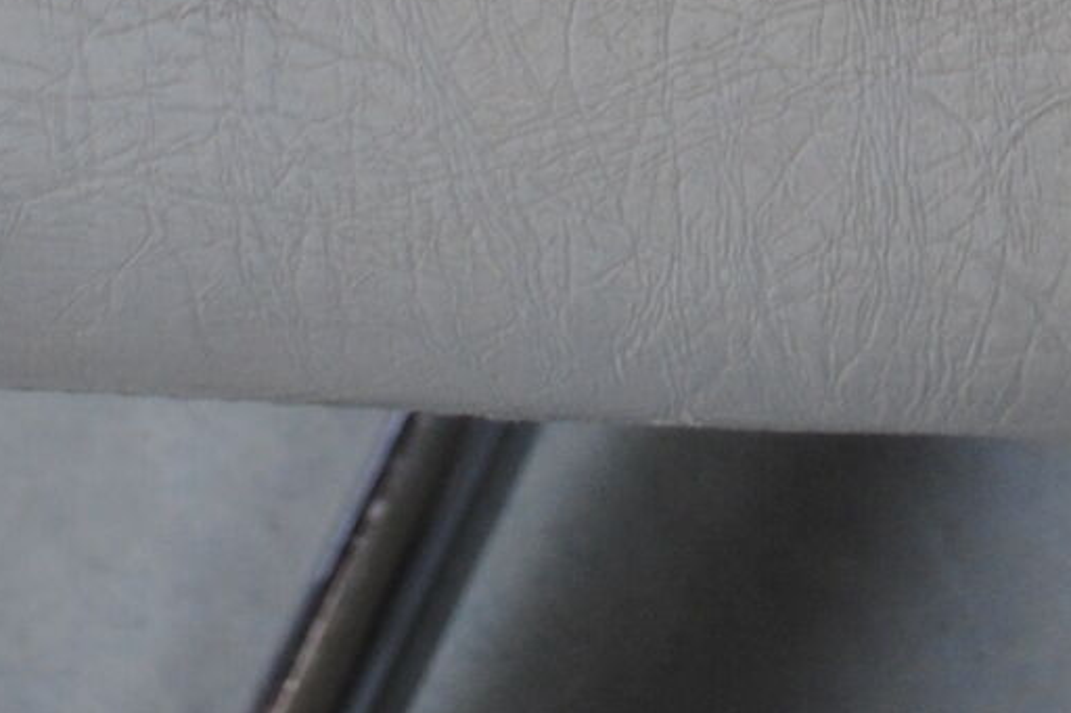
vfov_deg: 6.4
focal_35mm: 204
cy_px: -1043
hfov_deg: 10.1
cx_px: 707
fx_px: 6067
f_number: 4
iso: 200
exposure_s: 1/30
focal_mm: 24
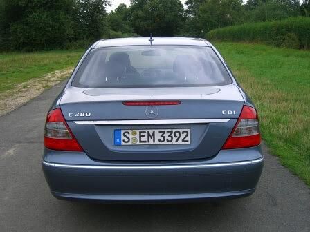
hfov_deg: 41.2
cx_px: 155
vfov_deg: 31.5
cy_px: 116
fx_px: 412
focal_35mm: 46
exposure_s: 1/125
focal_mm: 9.5
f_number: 3.1
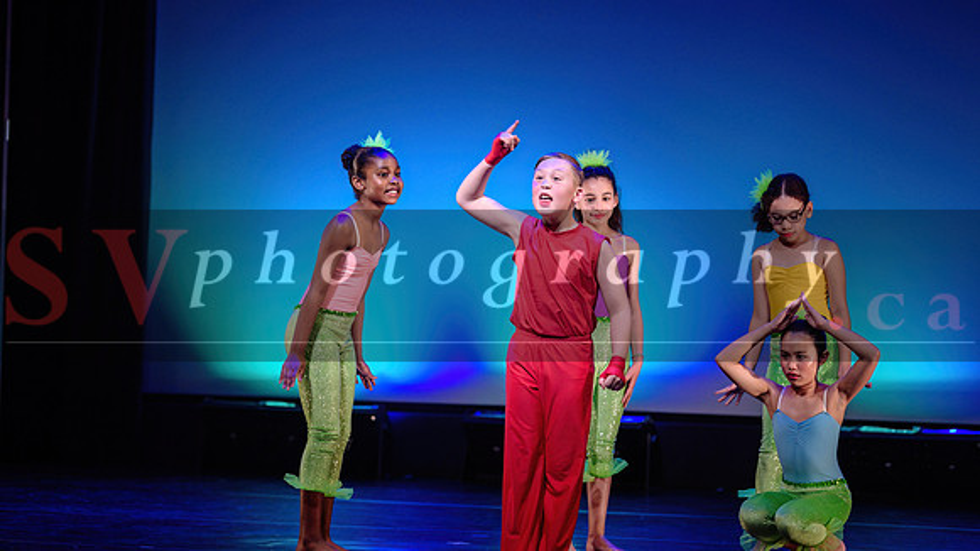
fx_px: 3674
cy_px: 276
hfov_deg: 15.2
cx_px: 490
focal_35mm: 141
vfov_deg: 8.6
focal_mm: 135
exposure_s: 1/250
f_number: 2.8
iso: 1600
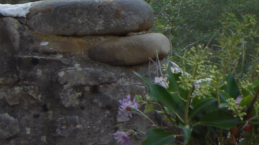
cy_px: 40
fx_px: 1037
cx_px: 414
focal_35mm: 151
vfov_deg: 8.0
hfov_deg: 13.3
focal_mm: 6.2
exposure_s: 1/100
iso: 64
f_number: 2.7
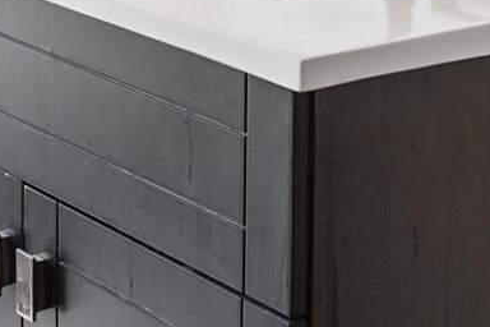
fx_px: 1851
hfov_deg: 14.2
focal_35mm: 136
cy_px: -489
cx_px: -232
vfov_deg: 9.0
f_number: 9
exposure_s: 1/25
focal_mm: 17
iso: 400
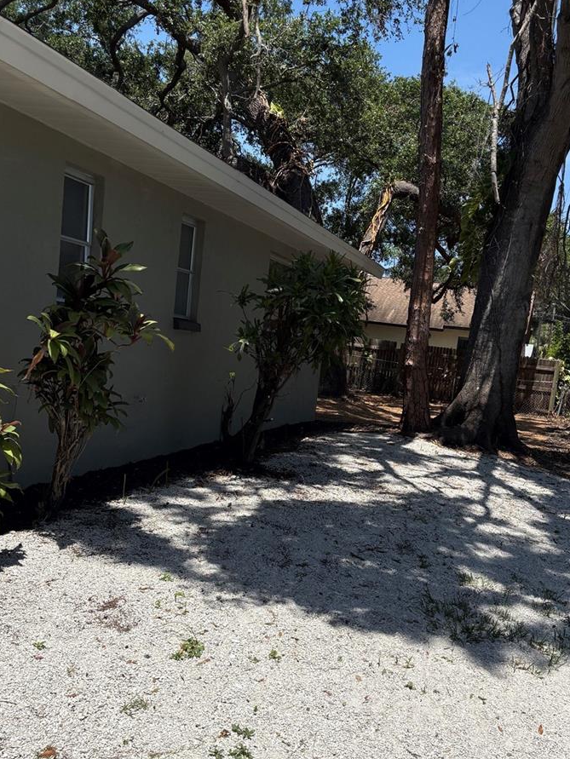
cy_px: 452
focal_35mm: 35
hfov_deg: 40.5
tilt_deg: -6.4
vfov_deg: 52.3
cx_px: 354
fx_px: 768
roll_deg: -8.2
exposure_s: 1/6329
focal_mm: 5.96
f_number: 1.6
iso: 50
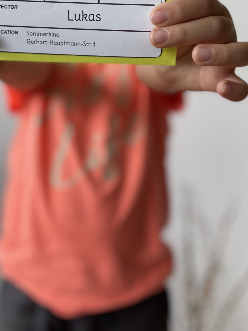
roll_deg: -0.4
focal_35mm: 47
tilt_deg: -1.1
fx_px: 449
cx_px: 85
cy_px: 119
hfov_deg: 30.7
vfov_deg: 40.1
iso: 32
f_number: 1.8
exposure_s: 1/129
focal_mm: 4.25
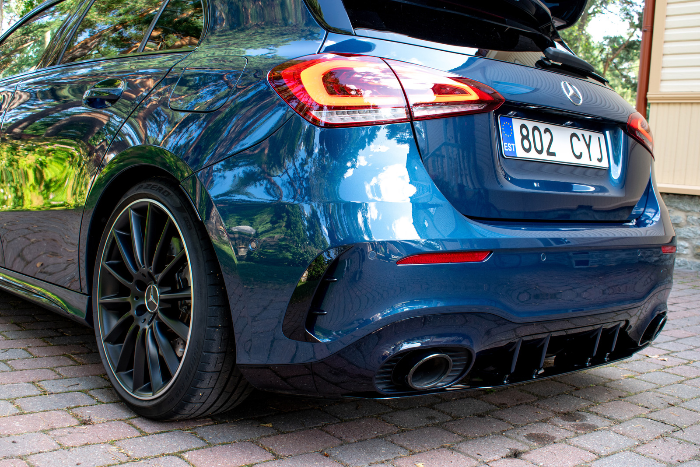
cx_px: 350
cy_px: 234
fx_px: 788
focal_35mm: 40
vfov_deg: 33.0
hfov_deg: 47.9
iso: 200
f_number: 7.1
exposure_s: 1/25
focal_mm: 27
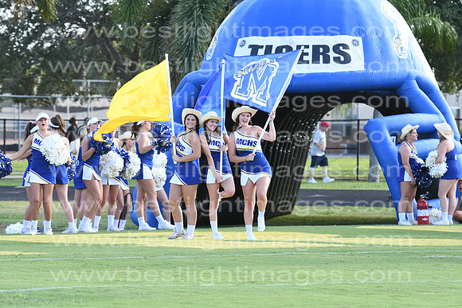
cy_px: 154
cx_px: 231
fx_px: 2696
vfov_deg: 6.5
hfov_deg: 9.8
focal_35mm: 210
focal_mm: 140
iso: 220
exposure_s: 1/250
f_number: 5.6
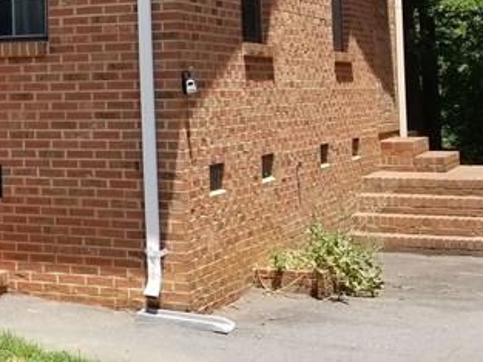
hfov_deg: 20.9
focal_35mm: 85
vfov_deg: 17.2
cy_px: 65
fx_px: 1186
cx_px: -146
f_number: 1.7
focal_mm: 4.25
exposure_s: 1/1300
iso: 50
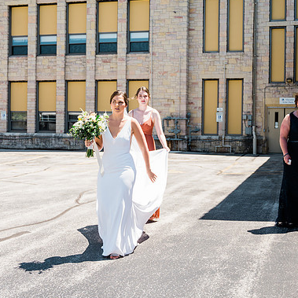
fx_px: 526
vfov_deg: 31.6
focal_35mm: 54
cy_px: 132
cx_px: 159
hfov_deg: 31.6
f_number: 4
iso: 160
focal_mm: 34.5
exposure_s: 1/640
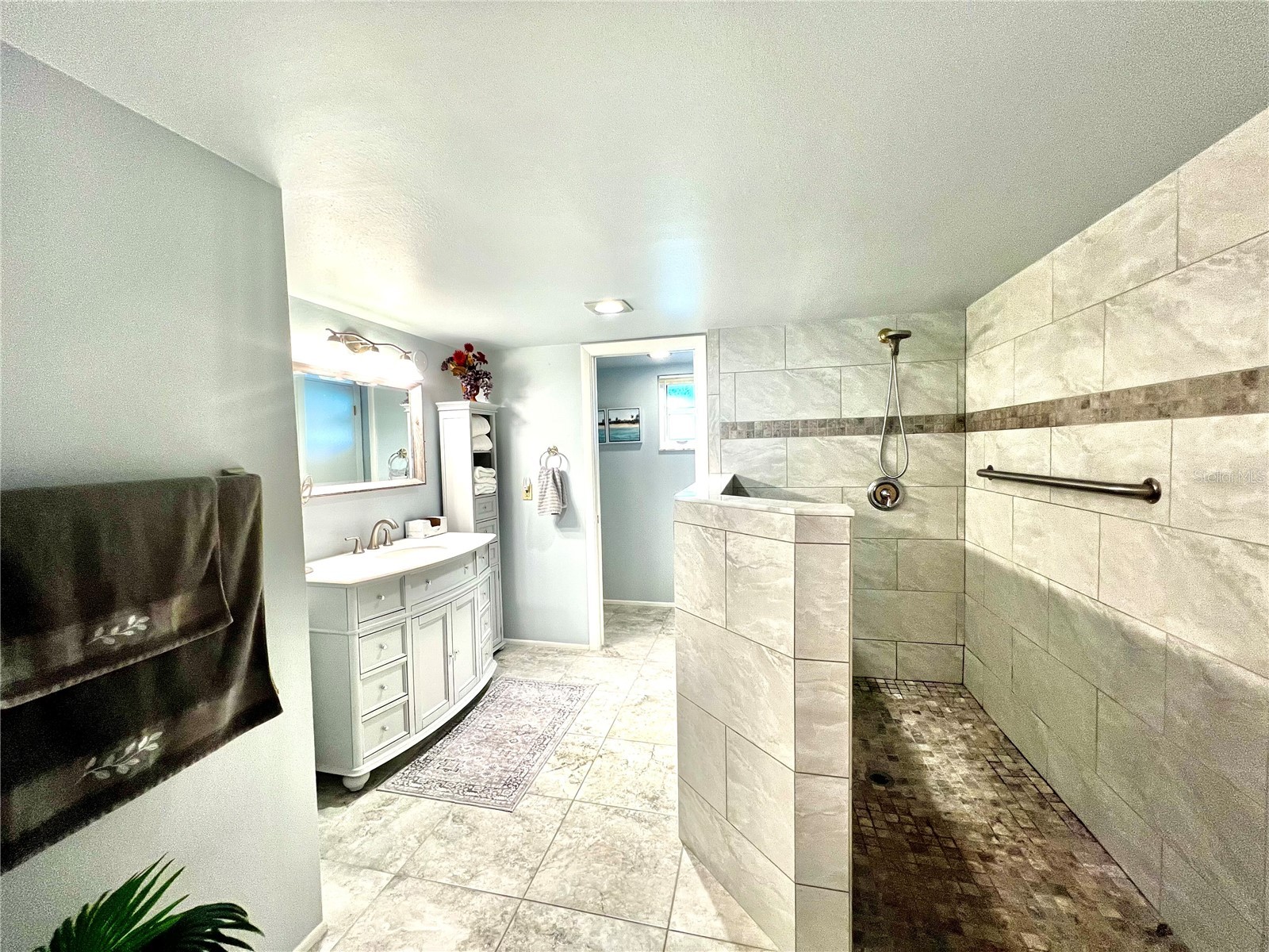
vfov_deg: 89.9
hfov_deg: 106.2
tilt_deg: -2.7
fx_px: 477
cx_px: 634
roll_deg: +1.2
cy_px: 476
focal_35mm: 13
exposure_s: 1/120
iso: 250
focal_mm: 1.57
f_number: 1.8
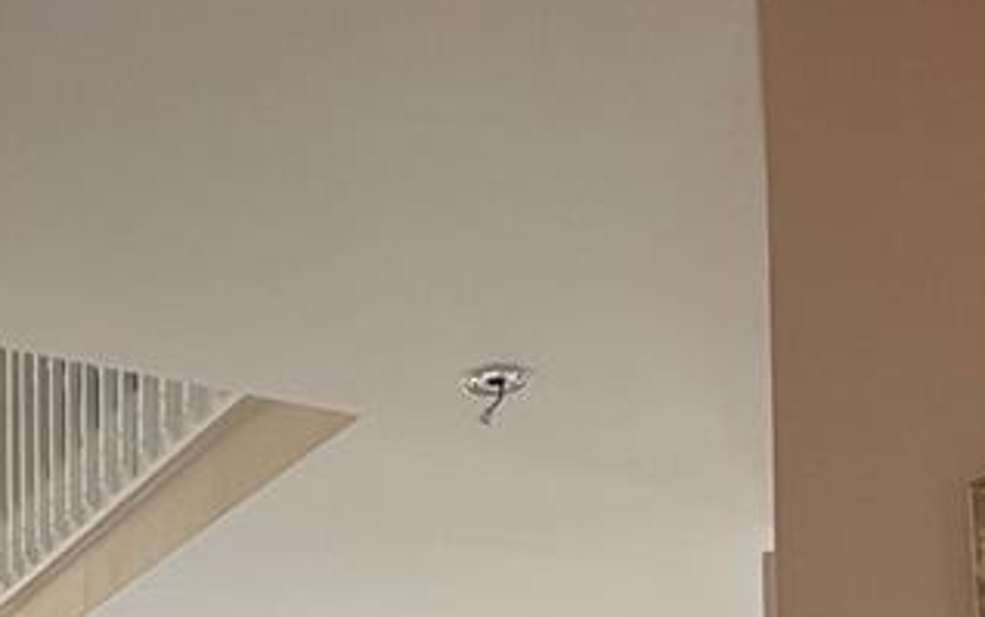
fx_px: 1504
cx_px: 239
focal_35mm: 56
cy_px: 998
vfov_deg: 19.3
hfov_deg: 35.4
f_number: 2.2
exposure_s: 1/60
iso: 200
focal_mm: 2.22
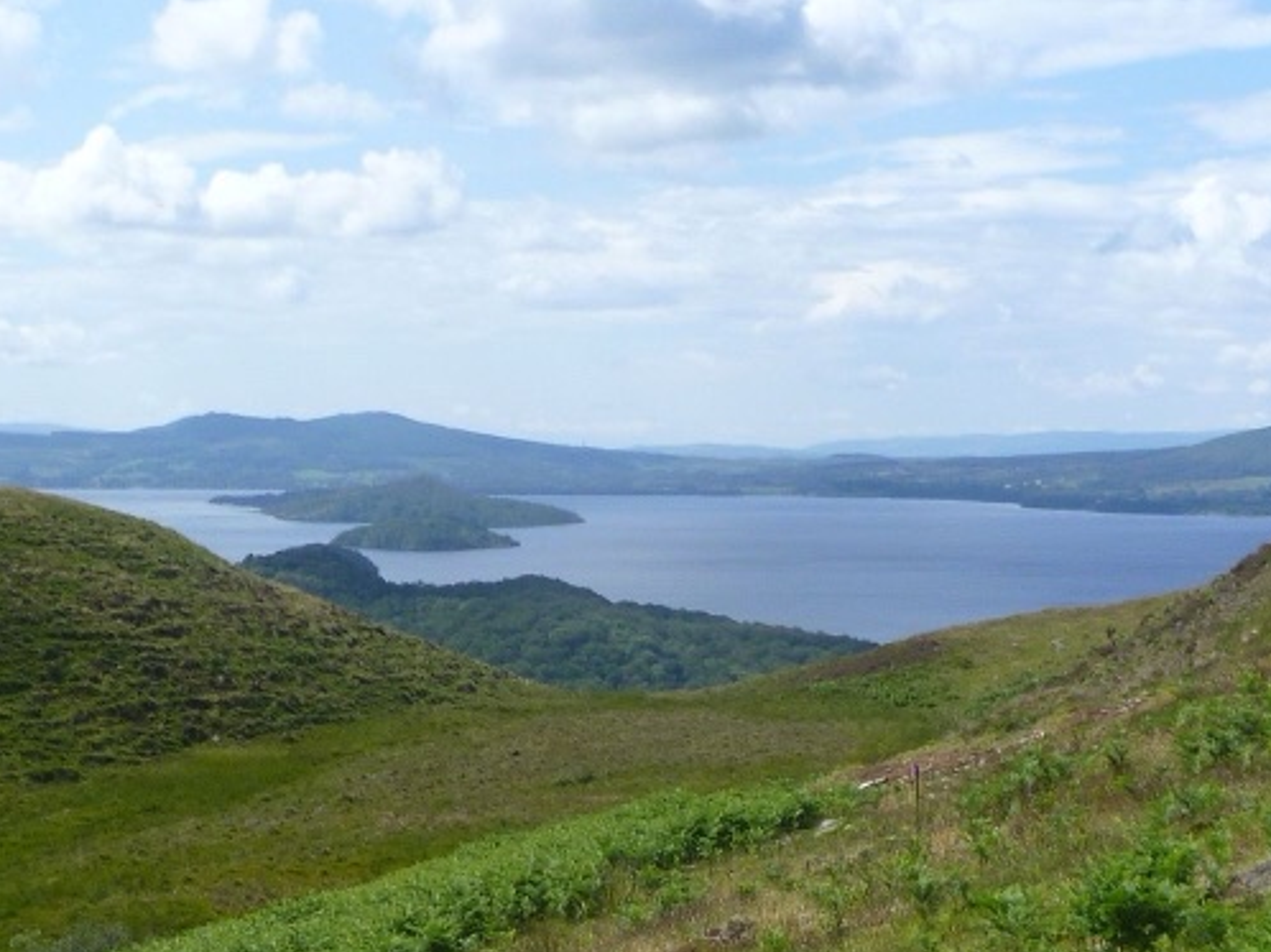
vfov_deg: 20.3
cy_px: 692
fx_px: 2642
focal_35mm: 72
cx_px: 470
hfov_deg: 26.9
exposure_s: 1/125
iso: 80
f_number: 9
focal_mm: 5
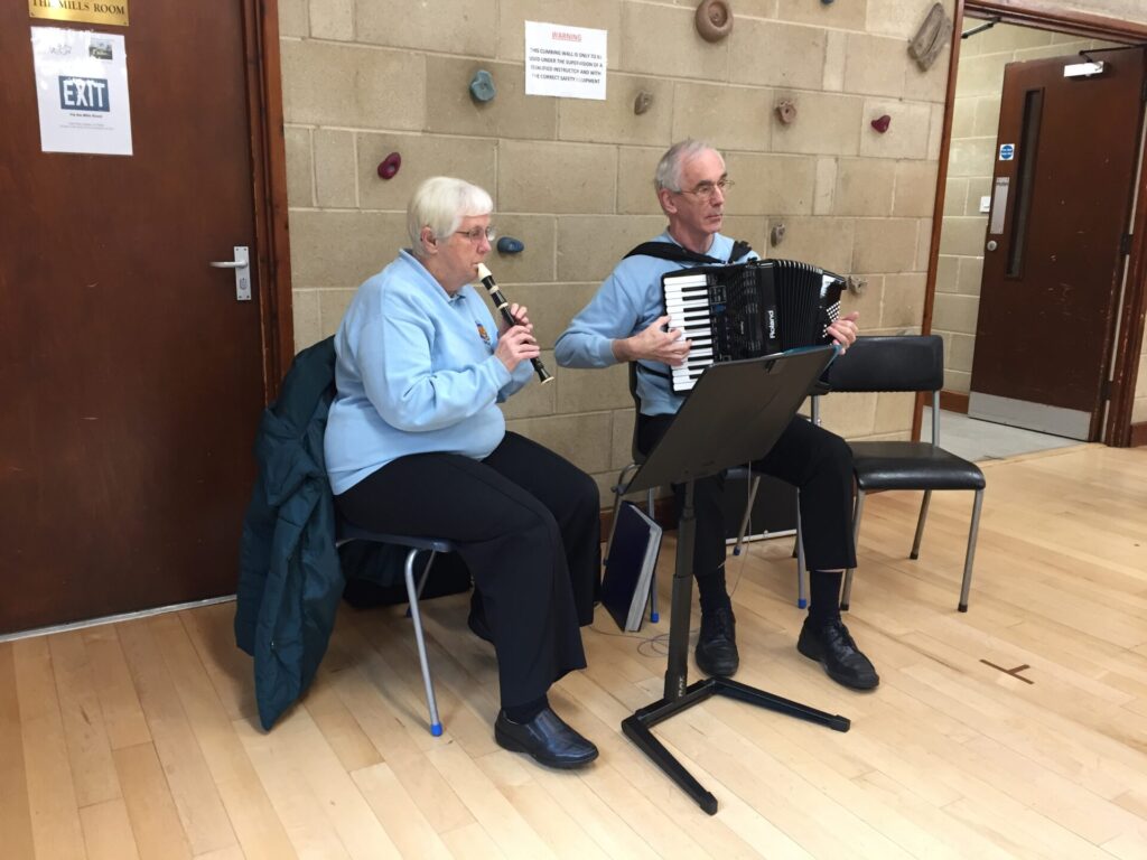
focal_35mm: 29
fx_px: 961
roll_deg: -0.1
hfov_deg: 61.7
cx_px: 574
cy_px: 430
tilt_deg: -13.4
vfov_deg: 48.2
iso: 100
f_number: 2.2
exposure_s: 1/33
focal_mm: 4.15
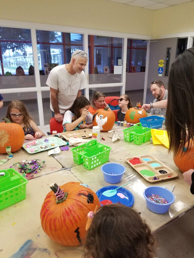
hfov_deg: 53.1
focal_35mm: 26
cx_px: 97
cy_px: 129
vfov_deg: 67.3
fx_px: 194
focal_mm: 4.25
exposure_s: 1/40
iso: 160
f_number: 1.7
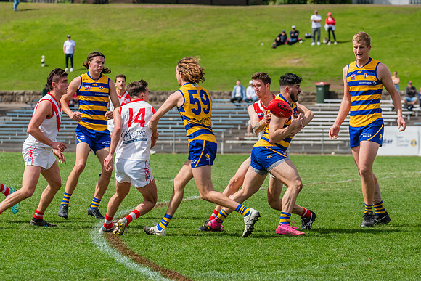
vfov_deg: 5.3
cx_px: 246
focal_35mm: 260
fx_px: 3036
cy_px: 152
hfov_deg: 7.9
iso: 800
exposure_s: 1/1600
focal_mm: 220
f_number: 9
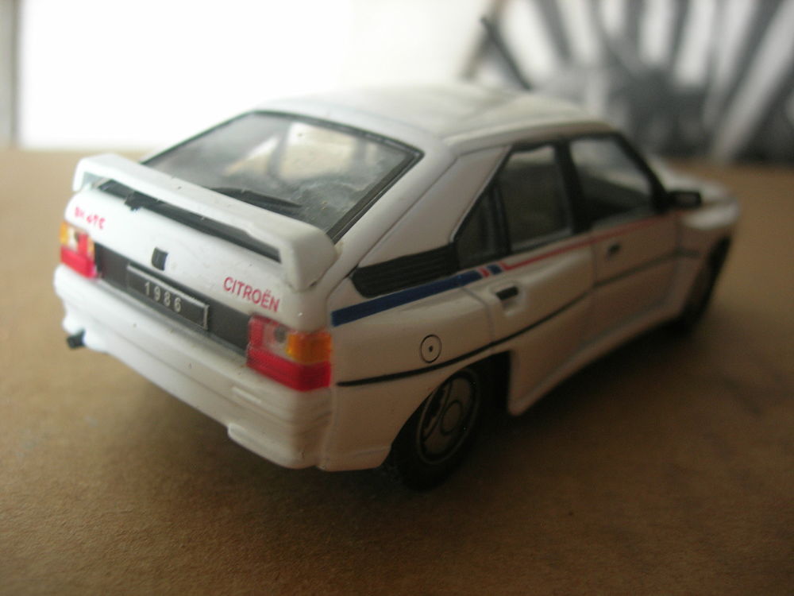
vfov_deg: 37.7
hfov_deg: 49.0
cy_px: 298
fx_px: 872
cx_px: 397
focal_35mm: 38
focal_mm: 7.8
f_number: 2.8
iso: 85
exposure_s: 1/3.9
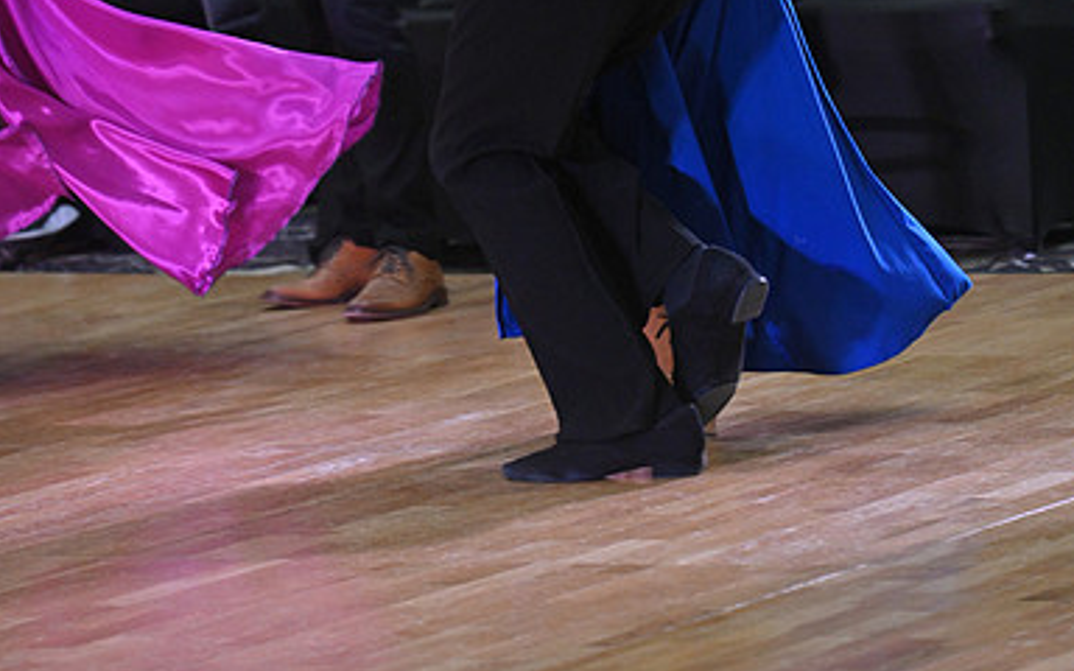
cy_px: -120
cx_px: 538
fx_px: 9015
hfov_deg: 6.8
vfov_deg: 4.3
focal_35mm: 308
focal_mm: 200
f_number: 5
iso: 3200
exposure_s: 1/400
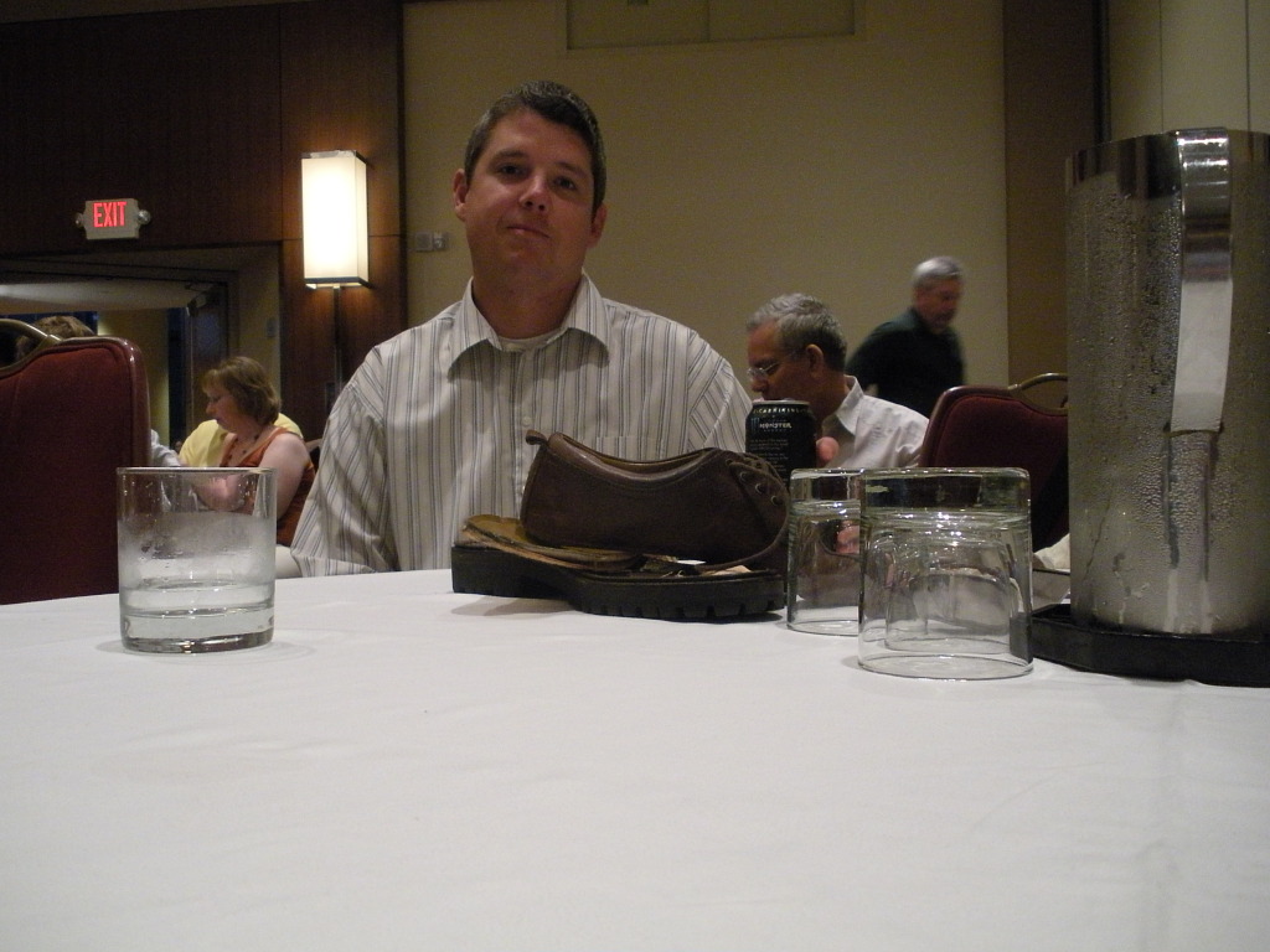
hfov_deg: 51.4
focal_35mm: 36
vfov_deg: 39.7
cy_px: 476
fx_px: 1321
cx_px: 635
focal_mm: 6.3
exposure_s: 1/25.6
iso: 400
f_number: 3.5
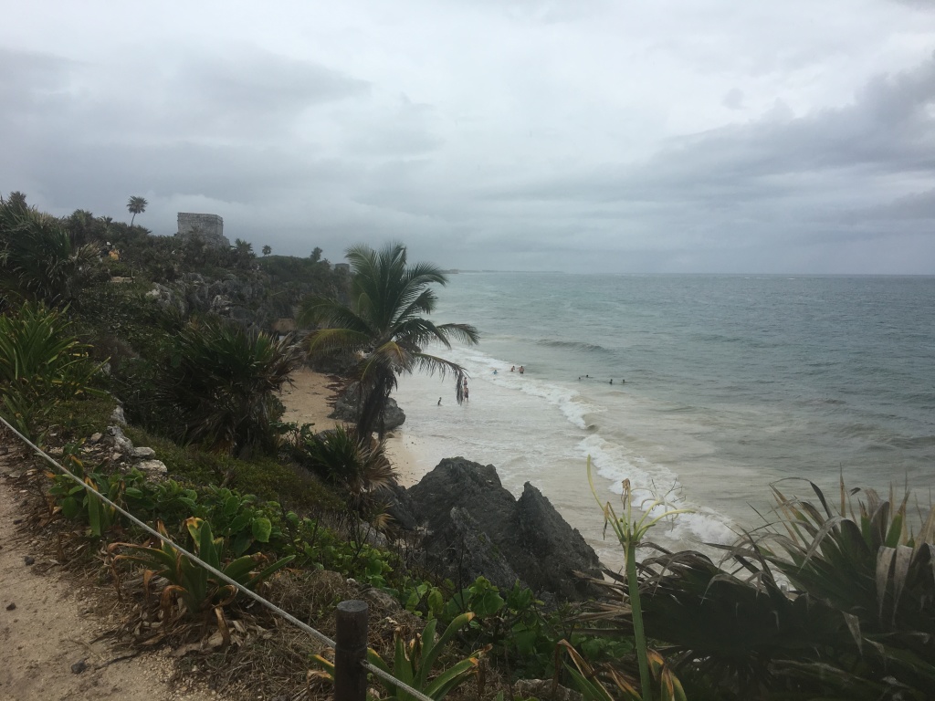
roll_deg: -0.9
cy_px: 350
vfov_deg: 48.2
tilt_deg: -4.7
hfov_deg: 61.7
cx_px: 468
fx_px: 783
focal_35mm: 29
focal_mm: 4.15
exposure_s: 1/1202
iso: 25
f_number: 2.2
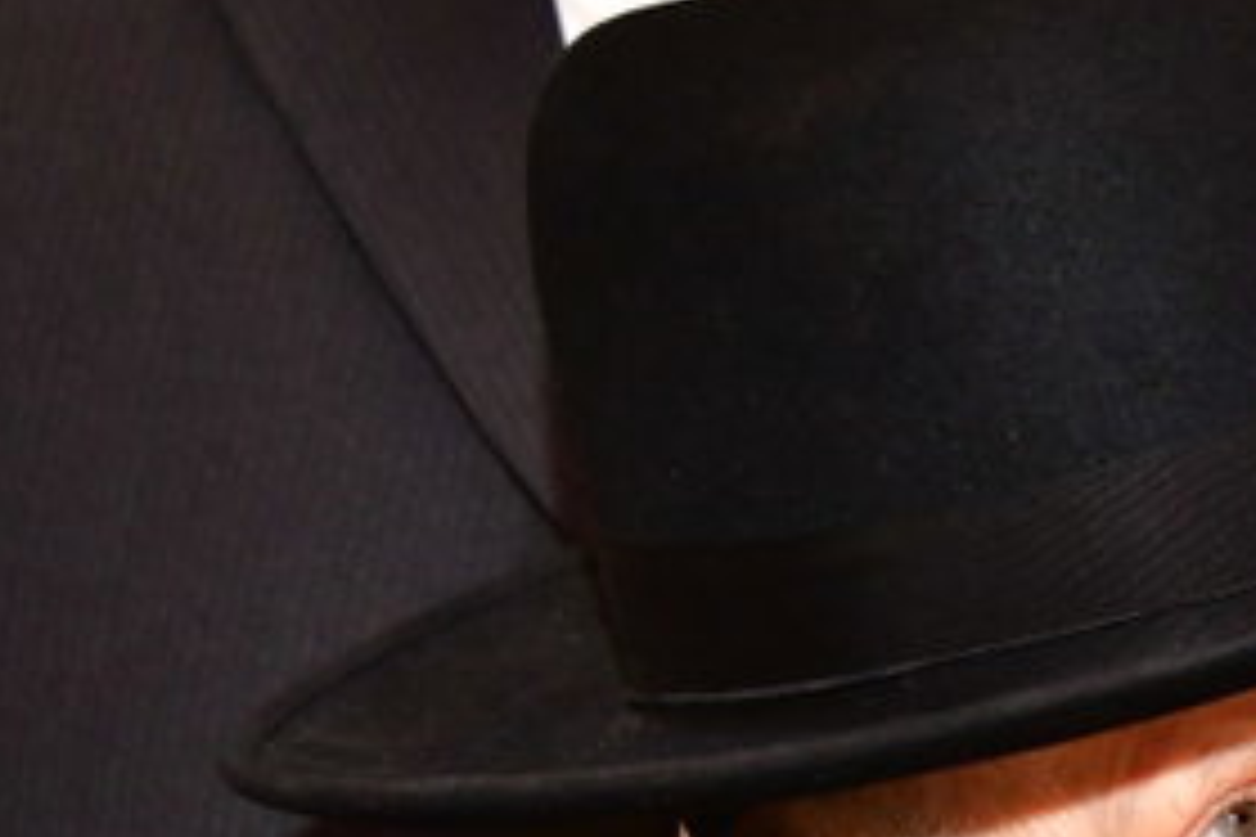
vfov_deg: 5.5
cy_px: 682
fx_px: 8756
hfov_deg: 7.9
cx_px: 2309
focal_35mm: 251
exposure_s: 1/100
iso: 1250
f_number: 5.6
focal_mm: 50
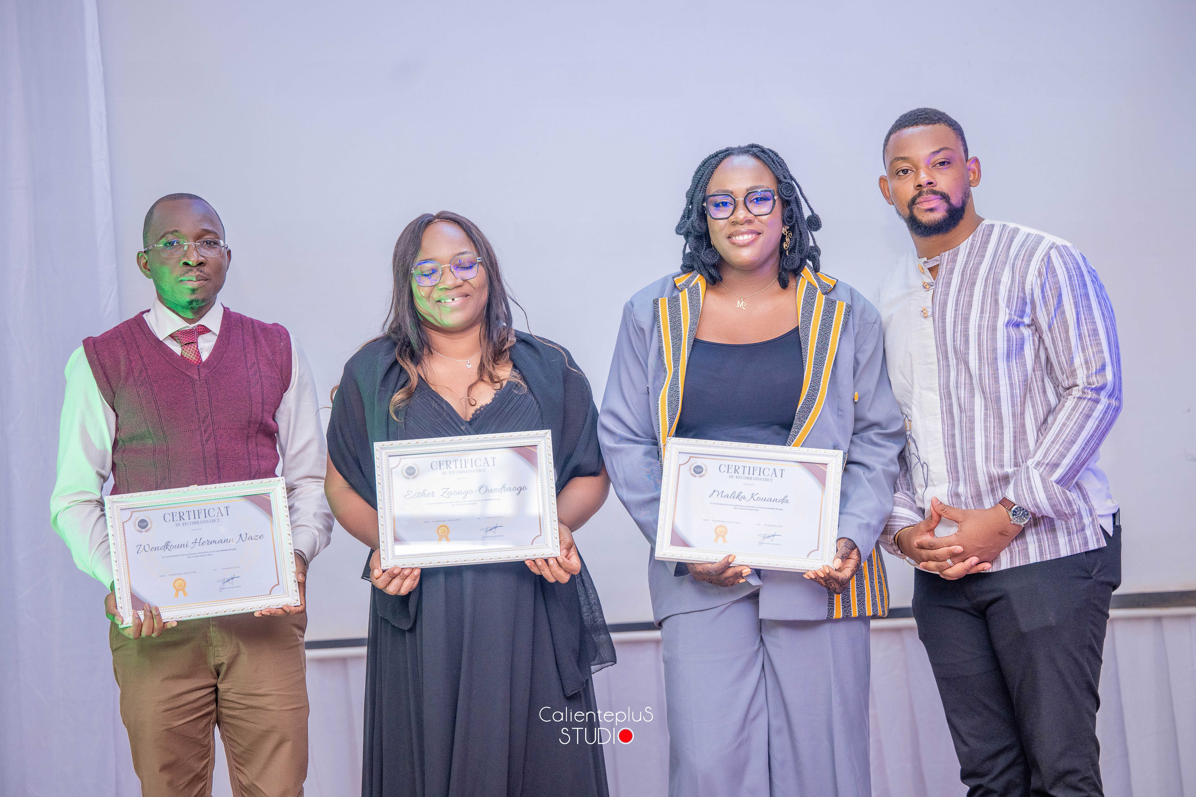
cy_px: 398
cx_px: 598
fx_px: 2923
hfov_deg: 23.1
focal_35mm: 88
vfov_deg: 15.5
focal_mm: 88
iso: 640
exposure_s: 1/125
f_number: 2.8
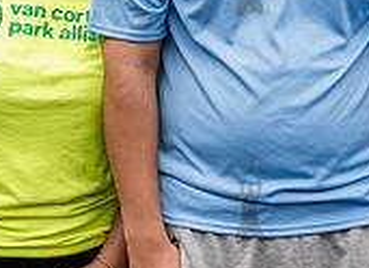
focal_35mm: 128
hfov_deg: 15.5
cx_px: 260
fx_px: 1348
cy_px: -74
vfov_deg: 11.1
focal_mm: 32
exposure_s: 1/640
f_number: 4.5
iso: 640
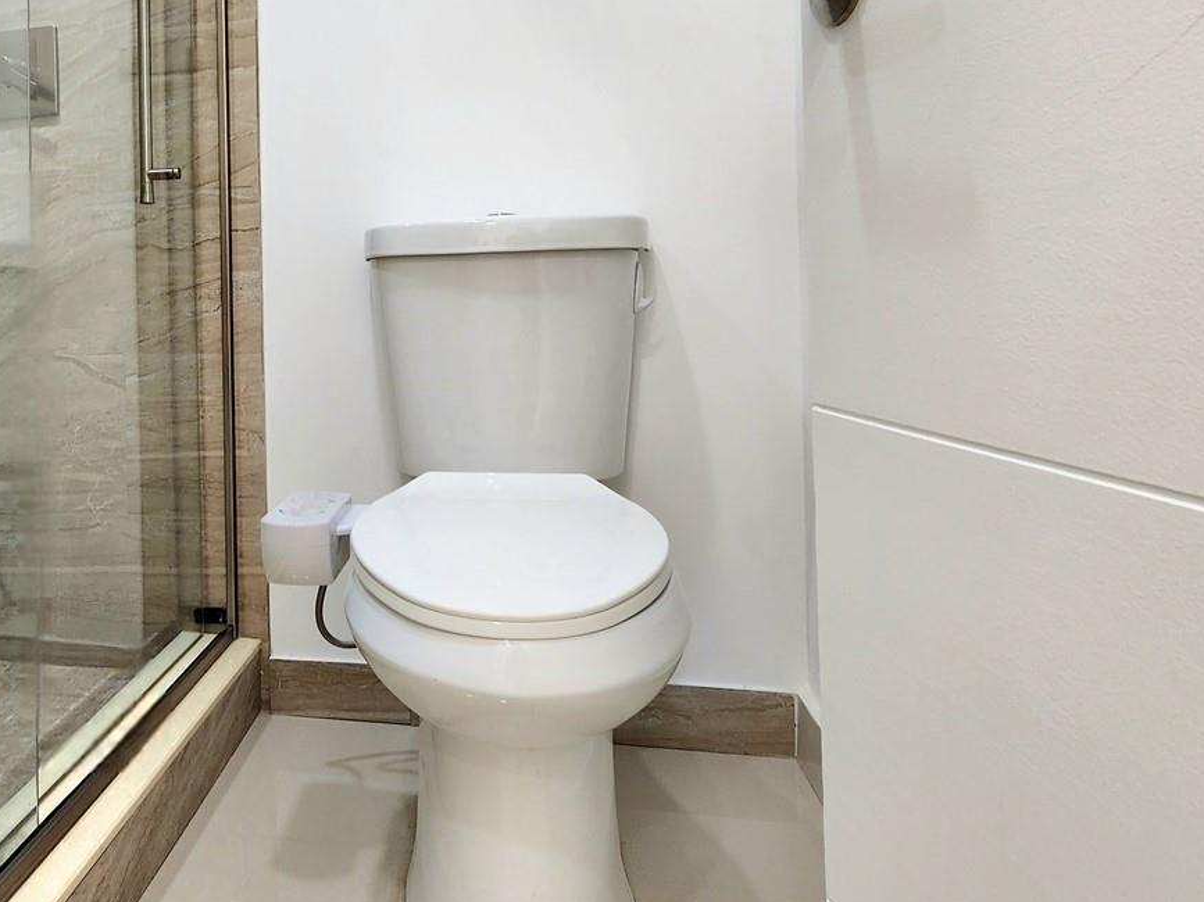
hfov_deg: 67.6
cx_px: 319
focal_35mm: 24
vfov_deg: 55.6
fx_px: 835
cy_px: 297
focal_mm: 2.2
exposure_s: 1/60.2
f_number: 2.2
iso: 125
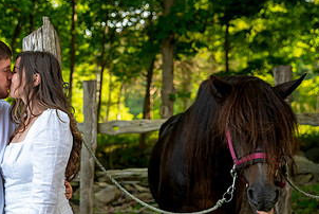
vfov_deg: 15.9
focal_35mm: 86
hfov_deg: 22.9
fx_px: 763
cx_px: 20
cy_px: 156
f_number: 2.8
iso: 400
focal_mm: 42
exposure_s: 1/320
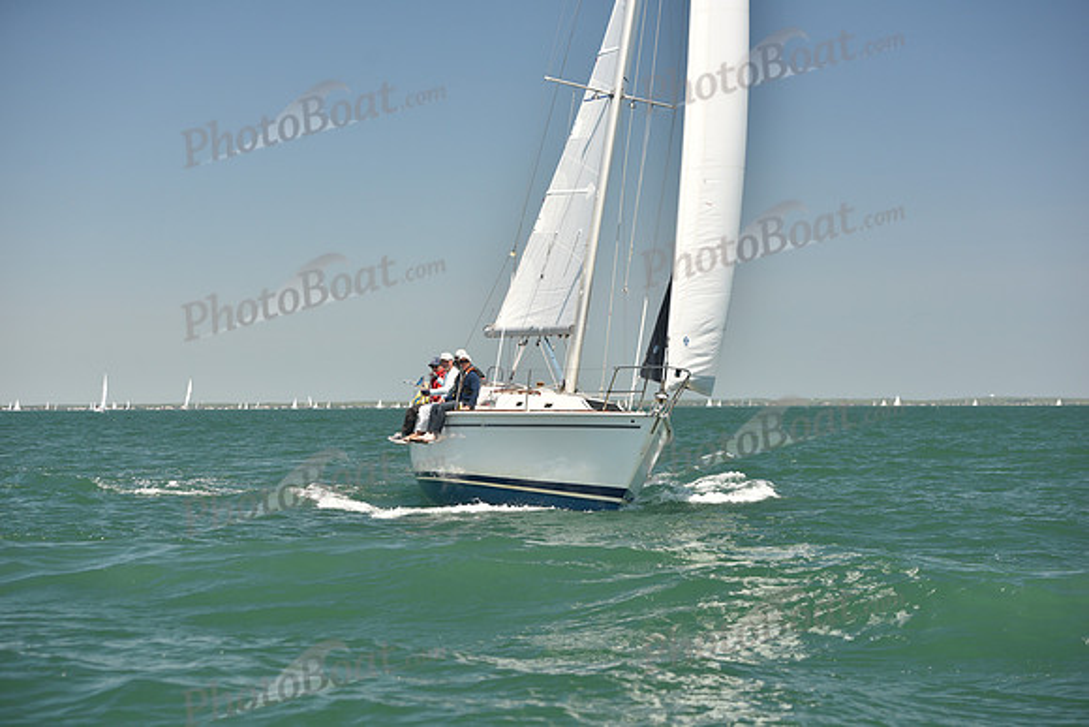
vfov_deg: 16.1
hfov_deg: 23.9
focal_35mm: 85
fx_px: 2572
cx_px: 544
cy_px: 364
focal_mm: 85
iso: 250
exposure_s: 1/800
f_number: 4.5
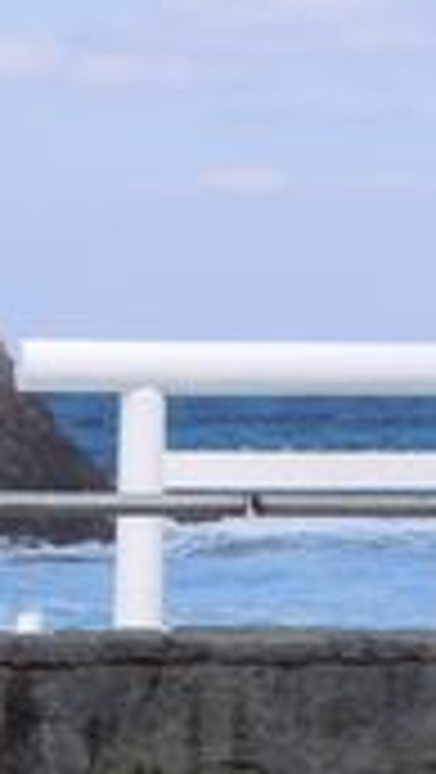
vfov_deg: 8.3
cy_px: 369
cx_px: -414
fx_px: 5313
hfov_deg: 4.6
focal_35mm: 259
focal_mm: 18.3
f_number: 5.4
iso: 100
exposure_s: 1/400
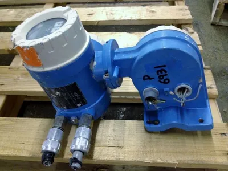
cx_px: 114
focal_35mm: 35
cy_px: 86
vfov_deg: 40.7
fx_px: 231
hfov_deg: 52.6
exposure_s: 1/20
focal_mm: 4.28
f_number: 2.4
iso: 200
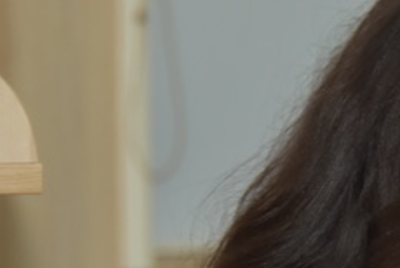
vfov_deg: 1.8
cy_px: 289
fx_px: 8422
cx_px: 485
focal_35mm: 757
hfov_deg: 2.7
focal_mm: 170
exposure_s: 1/60
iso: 2000
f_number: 5.6
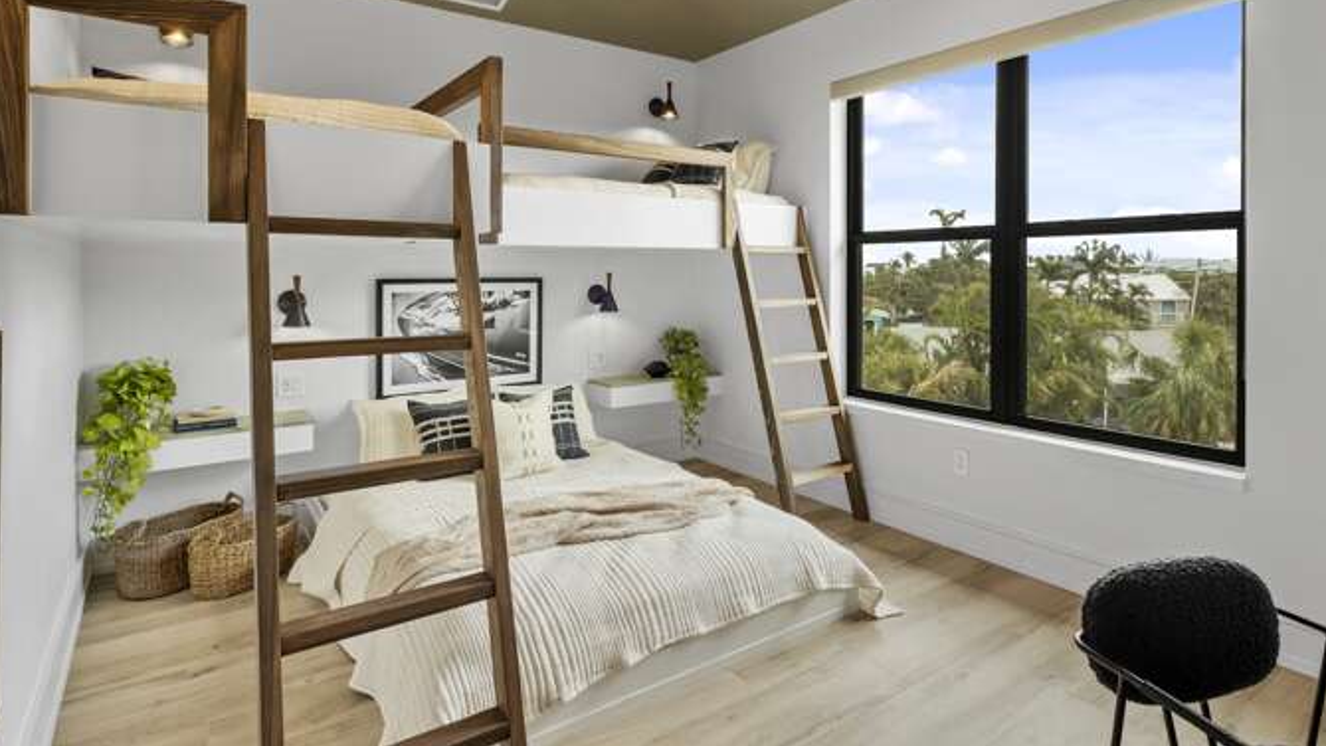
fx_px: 633
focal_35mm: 18
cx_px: 653
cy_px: 305
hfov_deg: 92.7
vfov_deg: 60.6
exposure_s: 1/15
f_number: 7.1
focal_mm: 10
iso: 400
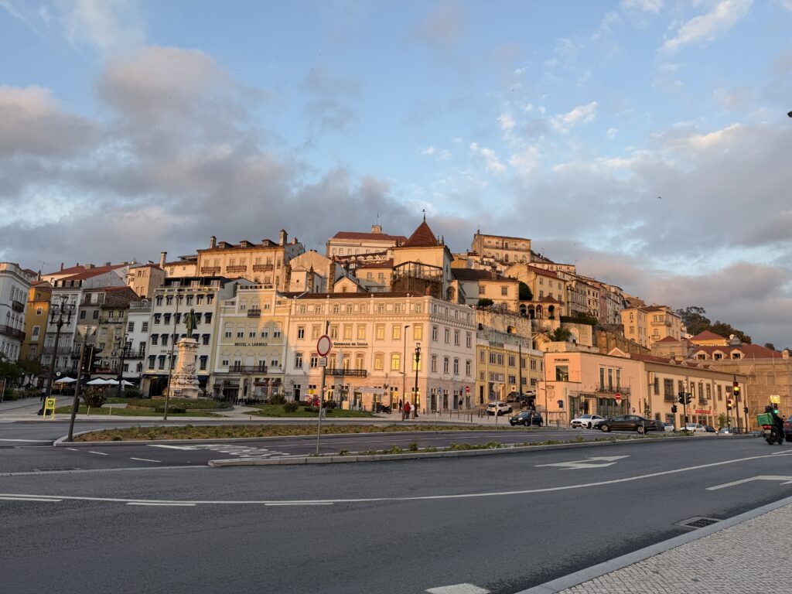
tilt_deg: +9.7
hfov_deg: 71.6
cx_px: 396
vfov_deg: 56.8
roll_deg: -1.6
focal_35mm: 24
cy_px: 297
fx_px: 549
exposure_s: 1/521
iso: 80
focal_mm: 6.76
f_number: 1.78
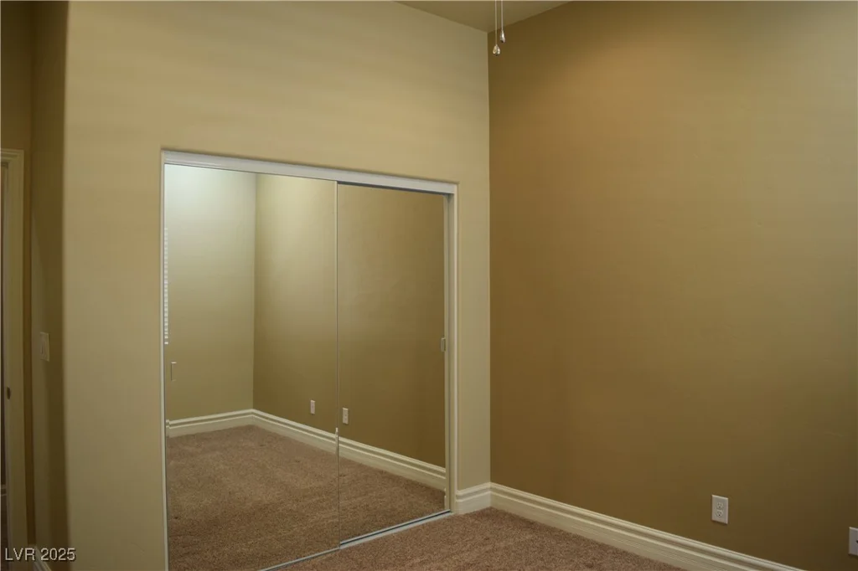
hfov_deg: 67.4
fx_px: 643
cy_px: 286
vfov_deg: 47.9
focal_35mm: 27
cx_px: 429
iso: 450
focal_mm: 18
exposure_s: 1/60
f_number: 4
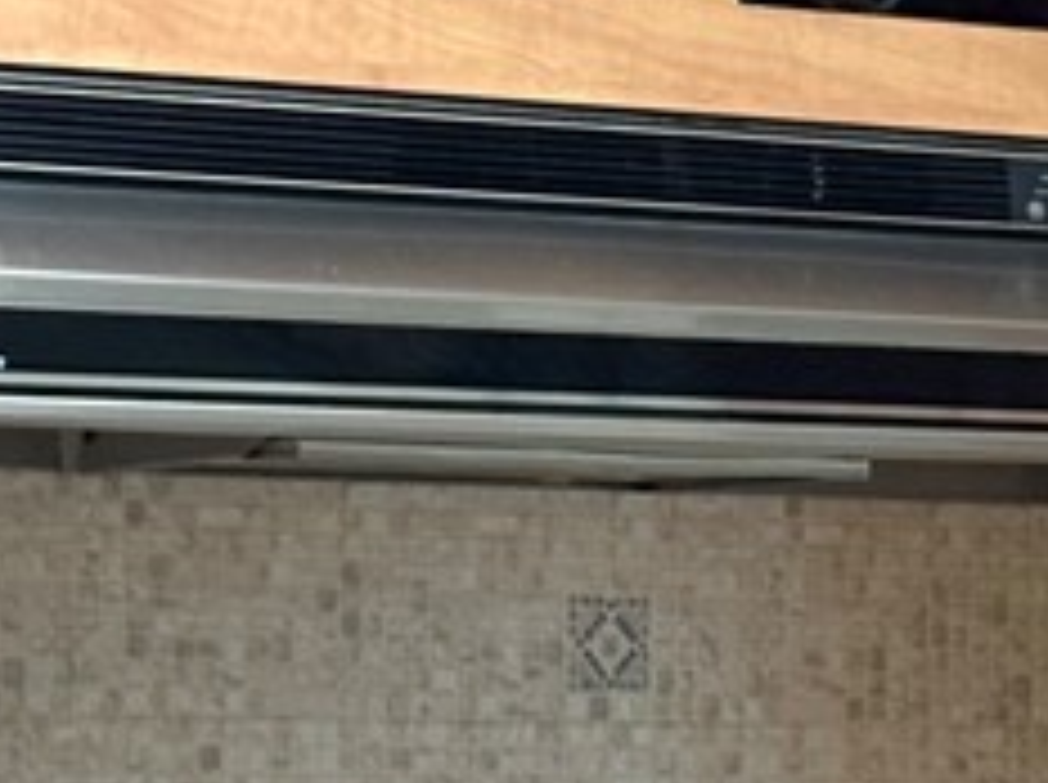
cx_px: 1705
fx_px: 6922
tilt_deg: +1.7
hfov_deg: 8.4
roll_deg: -0.7
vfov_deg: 6.4
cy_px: 914
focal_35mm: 229
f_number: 1.6
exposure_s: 1/40
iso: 160
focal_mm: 5.96
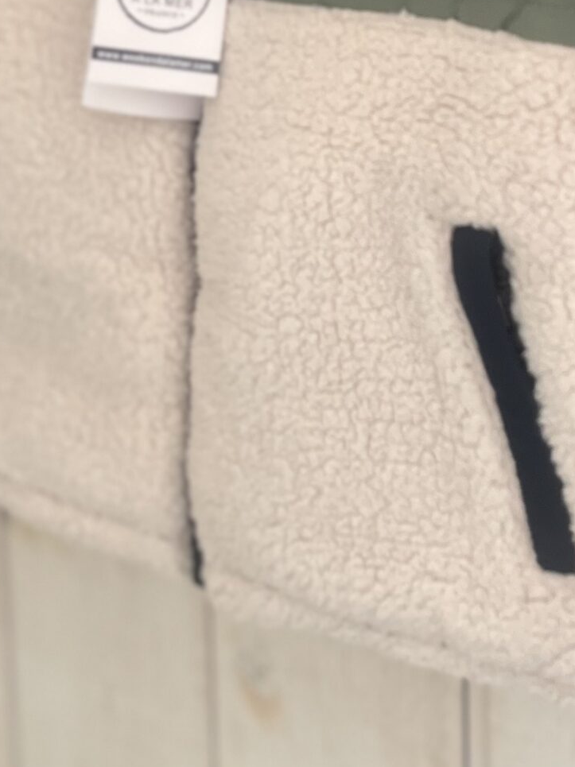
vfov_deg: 26.6
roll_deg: +1.8
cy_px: -11
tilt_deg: -8.2
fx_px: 1529
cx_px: 284
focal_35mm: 69
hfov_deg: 21.3
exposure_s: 1/50
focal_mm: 5.1
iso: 80
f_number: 1.6
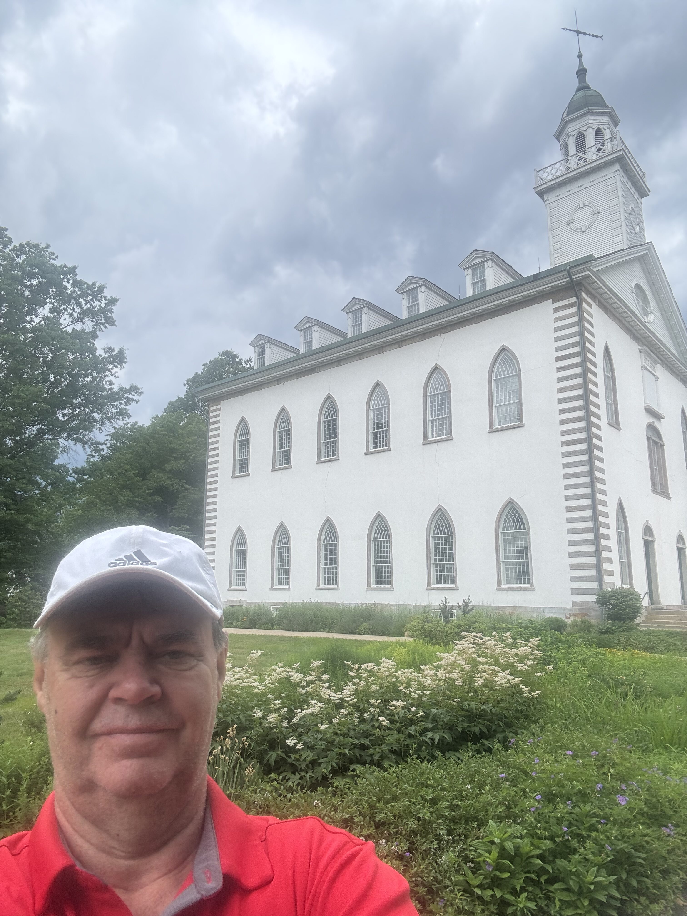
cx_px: 344
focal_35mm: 23
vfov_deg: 73.9
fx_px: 609
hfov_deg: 58.9
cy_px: 458
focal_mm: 2.69
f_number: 1.9
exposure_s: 1/338
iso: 25
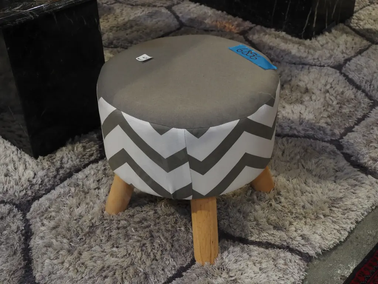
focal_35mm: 46
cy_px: 142
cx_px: 189
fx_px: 502
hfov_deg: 41.2
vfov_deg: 31.5
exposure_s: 1/60
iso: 1000
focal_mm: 23
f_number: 5.6
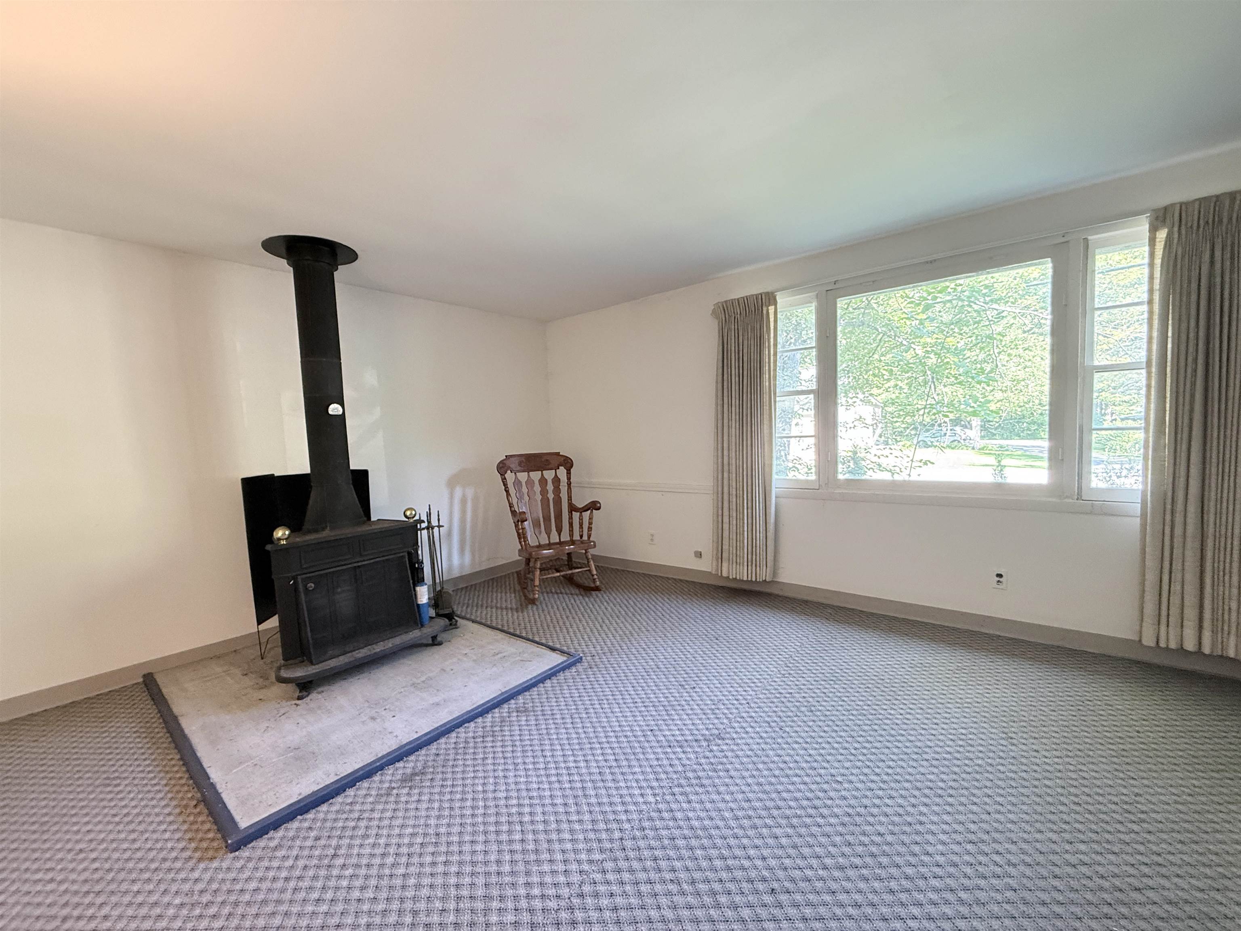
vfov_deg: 85.7
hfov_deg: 102.1
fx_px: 502
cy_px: 466
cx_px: 620
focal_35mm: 14
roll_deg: +1.6
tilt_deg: -3.2
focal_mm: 2.22
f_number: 2.2
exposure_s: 1/60
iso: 500
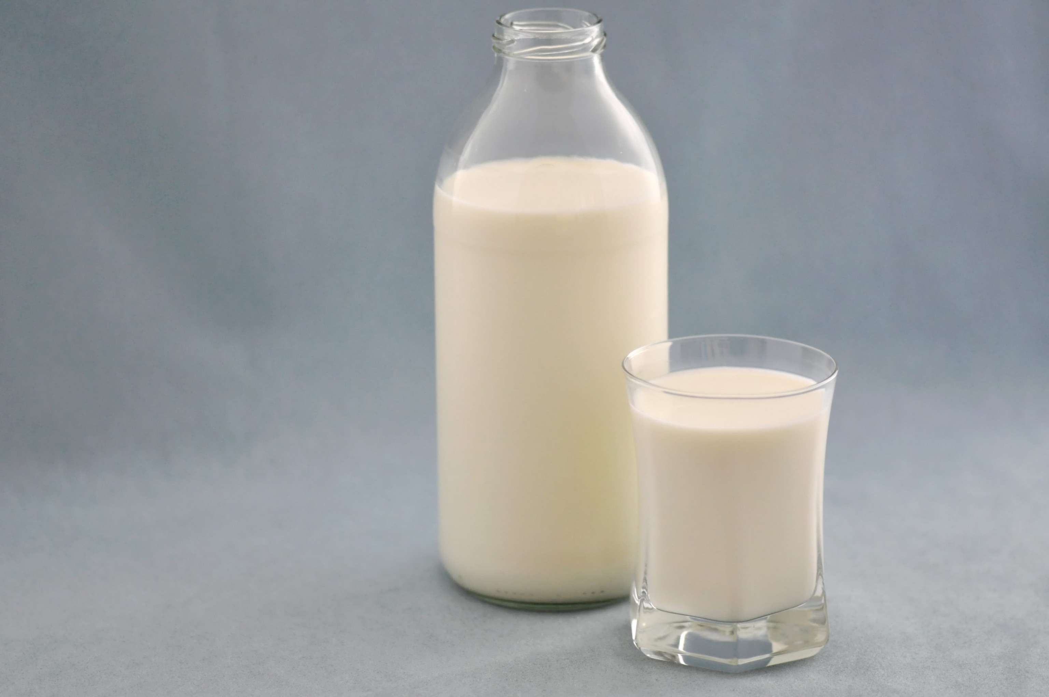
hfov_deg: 13.1
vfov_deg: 8.7
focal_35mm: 158
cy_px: 348
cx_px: 524
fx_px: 4584
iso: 1000
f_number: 3
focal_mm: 105
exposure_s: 1/125
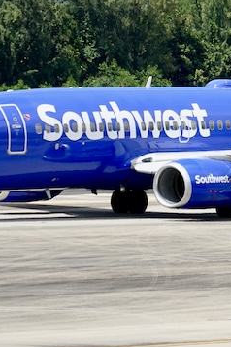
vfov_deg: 5.4
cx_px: 259
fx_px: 3667
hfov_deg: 3.6
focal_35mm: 381
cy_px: 99
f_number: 5.6
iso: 320
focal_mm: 170
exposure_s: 1/2000
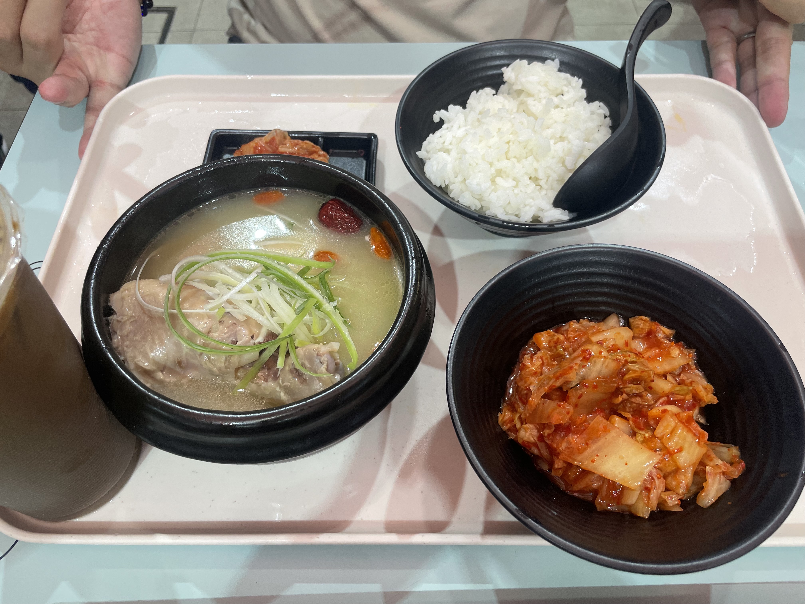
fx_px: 605
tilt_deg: -57.8
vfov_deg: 53.1
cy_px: 302
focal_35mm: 26
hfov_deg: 67.3
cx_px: 402
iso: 100
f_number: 1.6
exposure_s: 1/100
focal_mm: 4.2
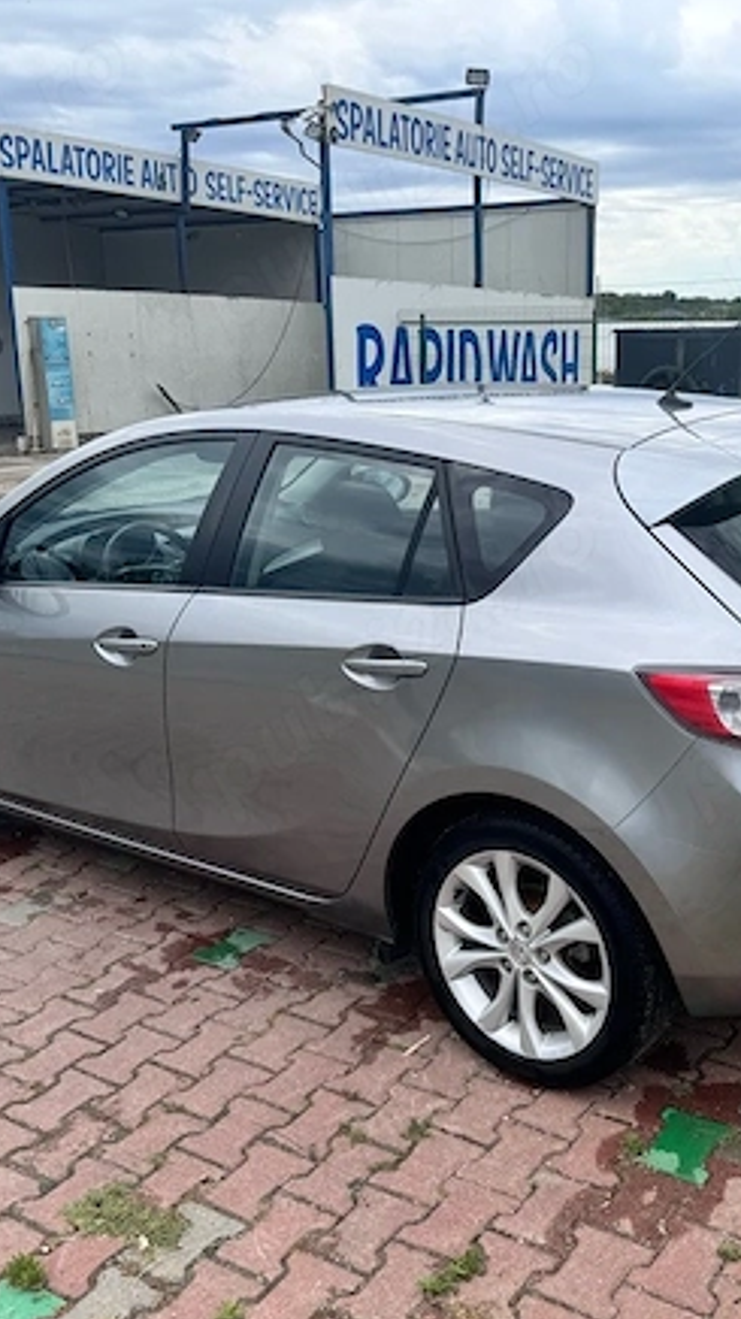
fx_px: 1258
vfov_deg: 55.3
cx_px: 520
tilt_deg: -14.9
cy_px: 672
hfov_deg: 32.4
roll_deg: +0.6
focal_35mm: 36
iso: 80
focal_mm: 6.76
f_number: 1.78
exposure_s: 1/2959
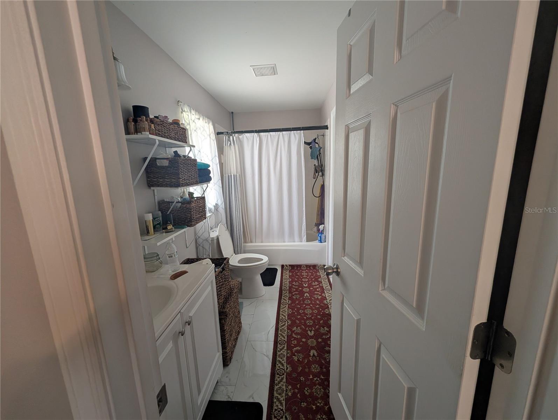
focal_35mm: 12
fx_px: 194
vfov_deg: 94.6
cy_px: 210
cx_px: 279
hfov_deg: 110.5
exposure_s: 1/120
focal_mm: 2.02
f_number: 1.7
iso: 103
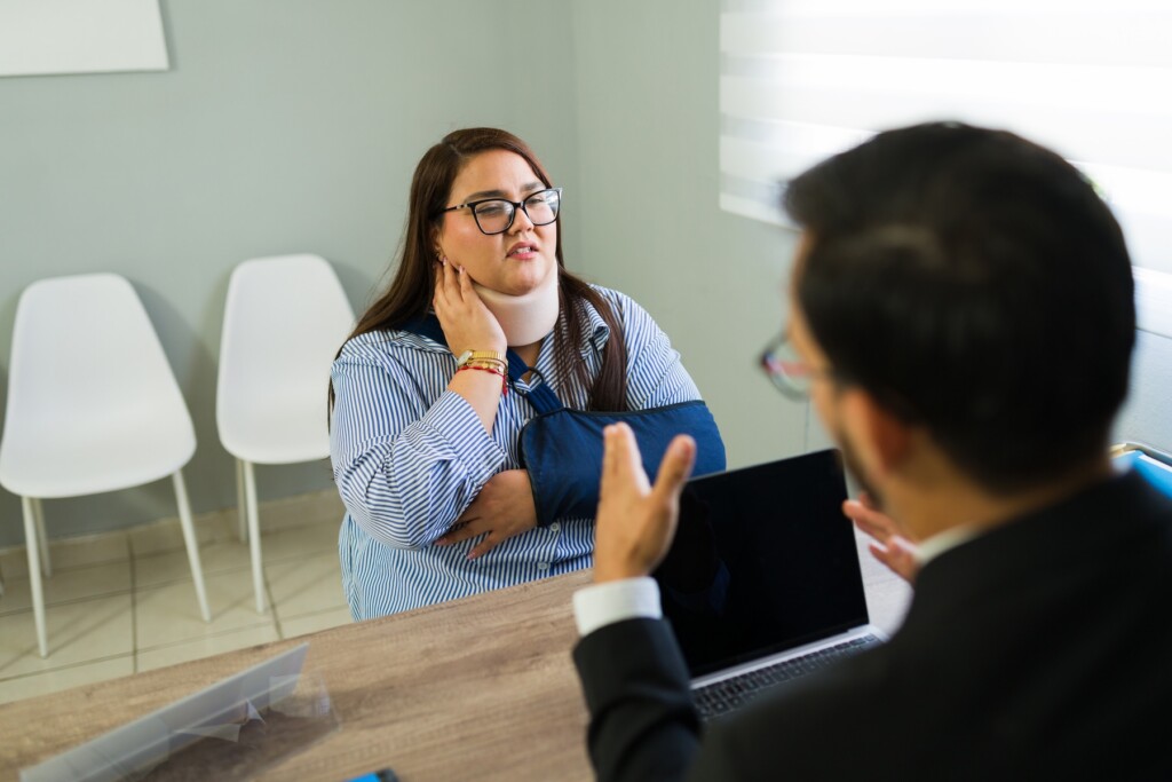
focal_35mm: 35
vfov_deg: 37.9
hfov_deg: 54.4
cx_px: 586
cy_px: 391
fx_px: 1140
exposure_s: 1/125
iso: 500
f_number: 1.8
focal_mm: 35
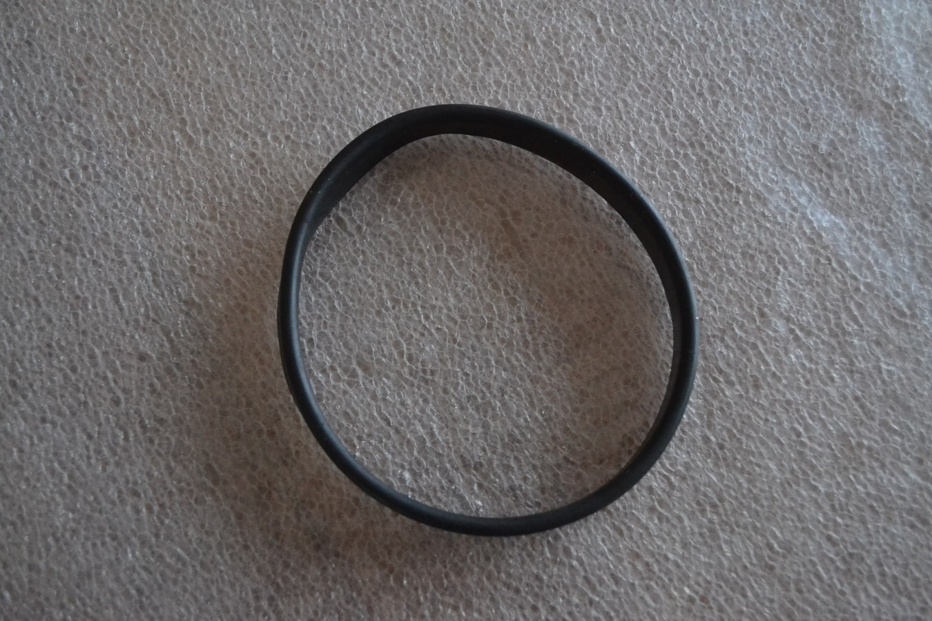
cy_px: 310
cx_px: 466
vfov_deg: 36.9
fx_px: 932
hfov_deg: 53.1
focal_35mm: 36
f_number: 4
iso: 3200
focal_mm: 24
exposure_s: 1/30
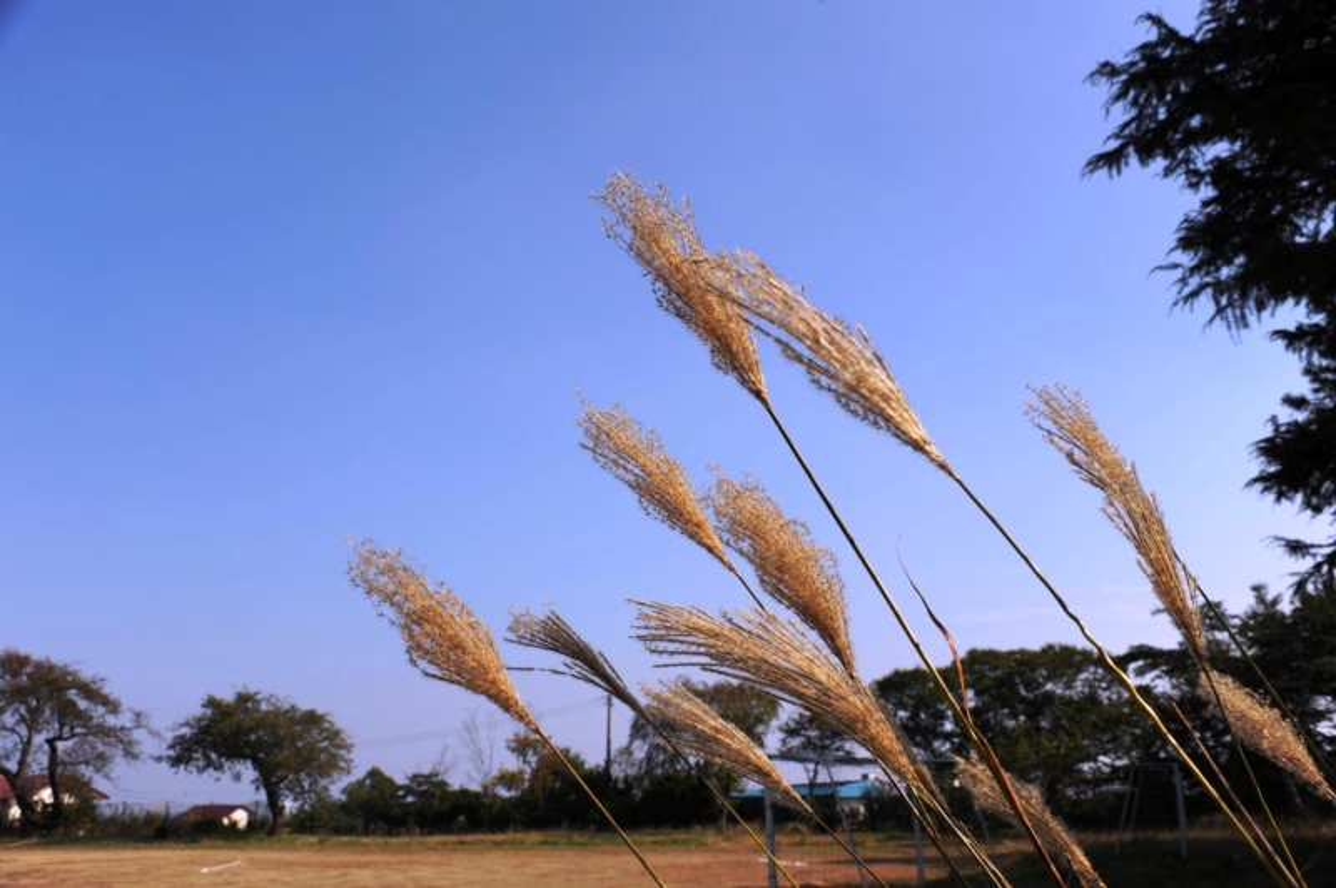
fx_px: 1335
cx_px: 668
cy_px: 444
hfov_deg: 53.2
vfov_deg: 36.8
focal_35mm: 36
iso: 200
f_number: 10
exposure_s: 1/400
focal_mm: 36
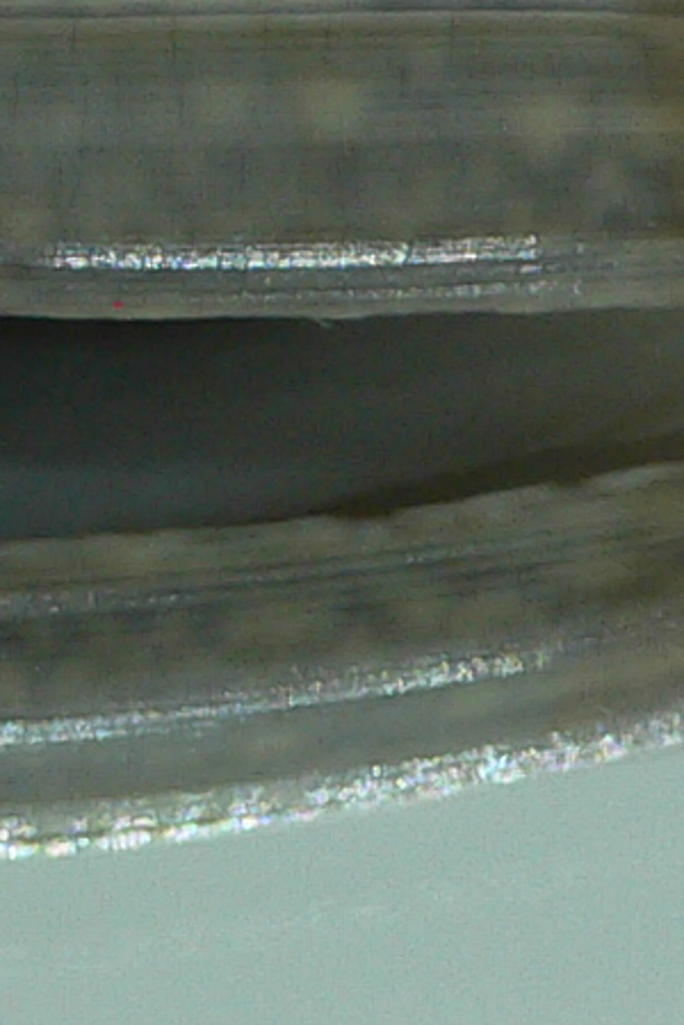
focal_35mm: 163
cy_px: -34
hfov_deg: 8.3
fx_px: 4645
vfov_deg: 12.4
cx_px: -139
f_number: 2.8
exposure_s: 1/60
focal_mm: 4.6
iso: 80
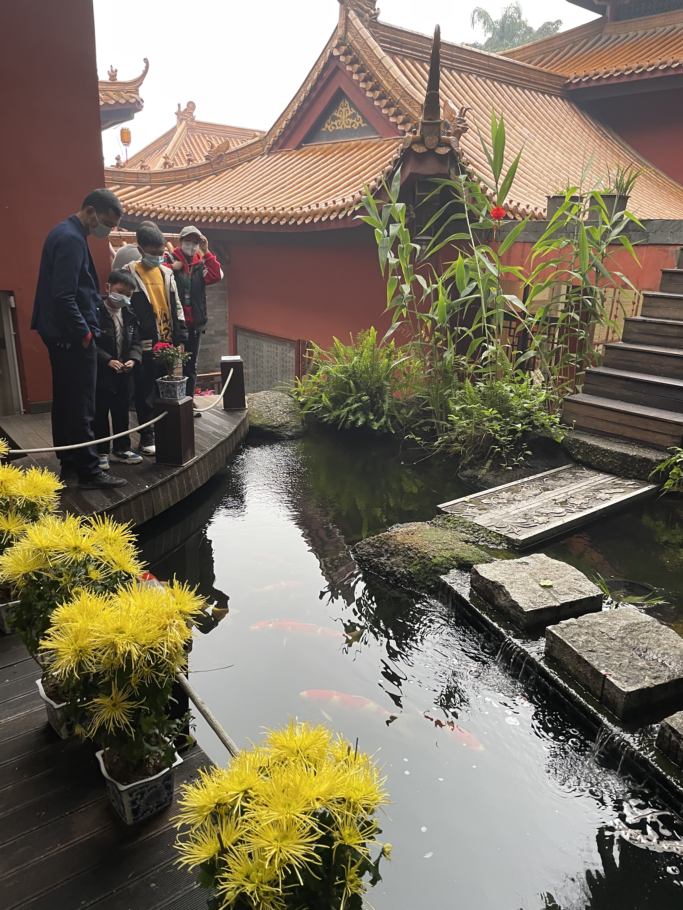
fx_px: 684
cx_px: 342
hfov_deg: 53.1
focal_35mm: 26
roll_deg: -0.8
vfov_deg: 67.3
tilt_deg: -16.6
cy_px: 455
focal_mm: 4.2
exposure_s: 1/78
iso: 125
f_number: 1.6
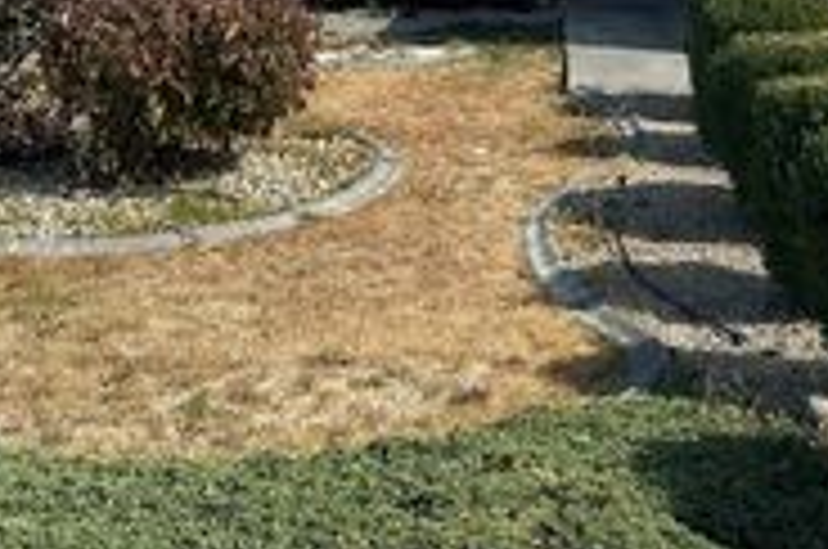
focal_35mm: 68
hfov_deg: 28.7
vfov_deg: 18.9
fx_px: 1561
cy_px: -110
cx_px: 720
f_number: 1.78
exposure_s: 1/5525
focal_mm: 6.86
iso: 80
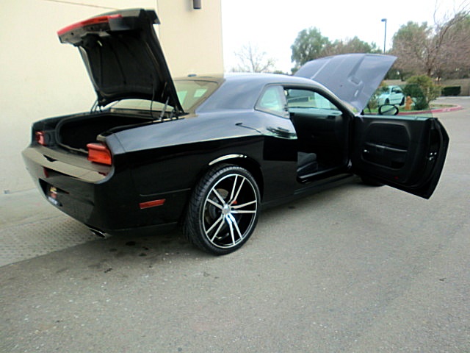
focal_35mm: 26
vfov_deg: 53.1
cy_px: 176
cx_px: 235
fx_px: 353
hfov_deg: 67.3
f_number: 2.6
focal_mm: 4.65
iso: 64
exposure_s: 1/125
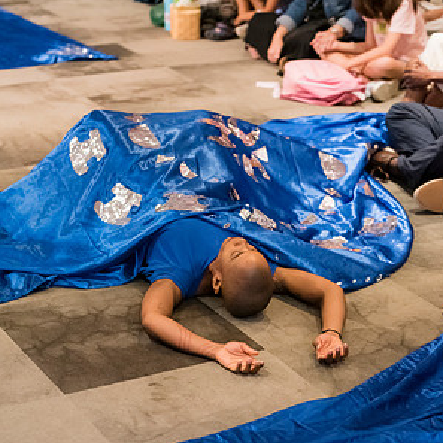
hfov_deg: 19.3
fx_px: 1303
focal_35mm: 90
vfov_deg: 19.3
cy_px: 245
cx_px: 222
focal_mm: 70
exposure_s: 1/125
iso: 6400
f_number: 2.8
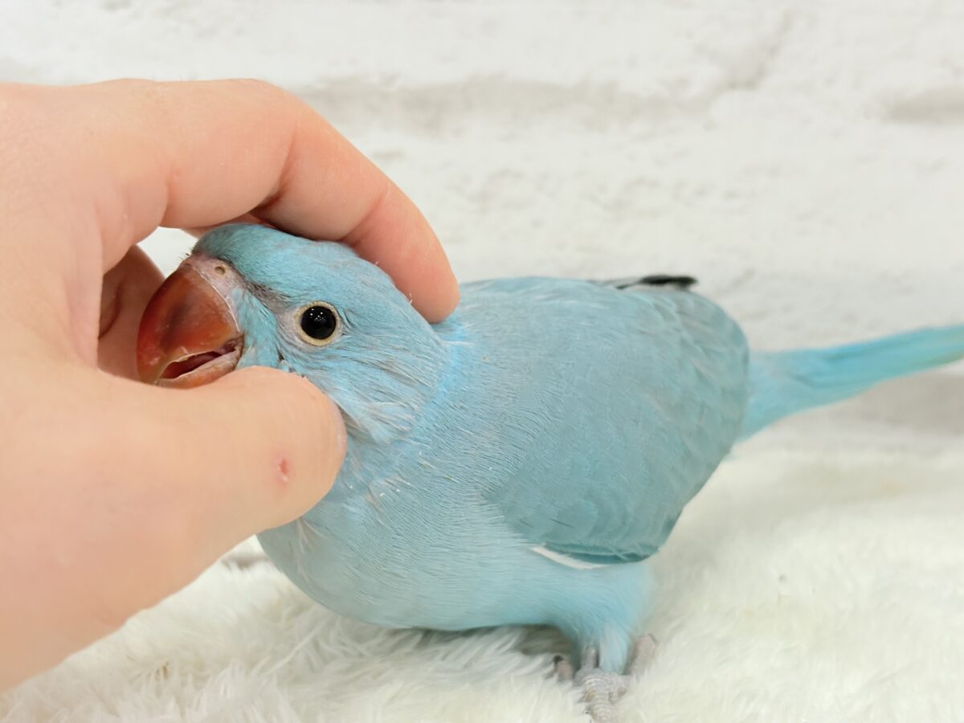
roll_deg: -0.1
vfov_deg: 28.0
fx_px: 1448
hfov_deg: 36.8
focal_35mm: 52
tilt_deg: -10.8
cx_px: 482
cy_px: 362
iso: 80
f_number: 1.6
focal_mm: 5.96
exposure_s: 1/100
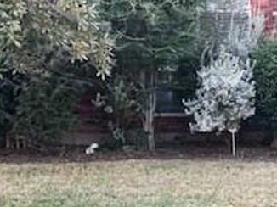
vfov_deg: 16.7
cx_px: 286
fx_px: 704
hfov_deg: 21.4
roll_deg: -0.9
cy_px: 61
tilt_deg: +4.4
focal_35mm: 88
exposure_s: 1/120
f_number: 1.8
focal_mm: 4
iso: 25
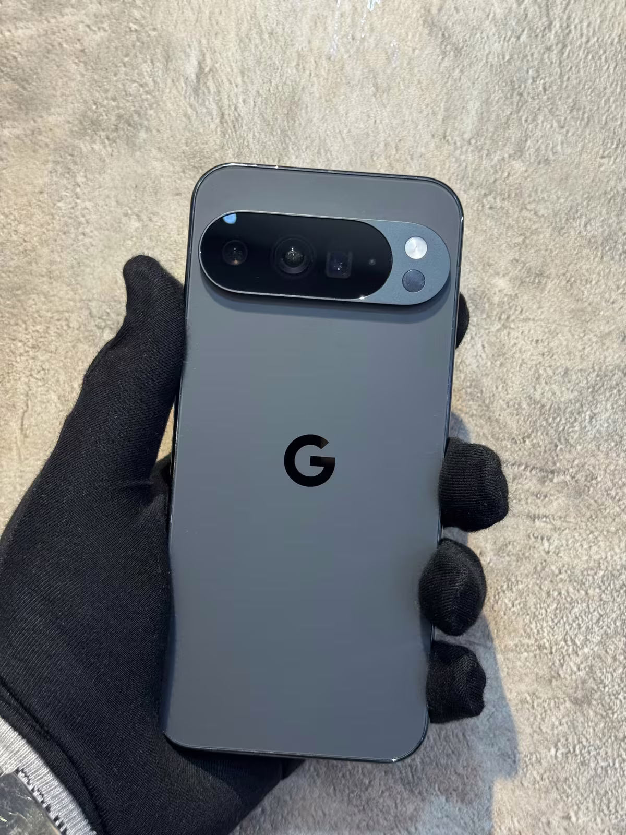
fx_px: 1157
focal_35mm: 48
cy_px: 418
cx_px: 313
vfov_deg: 39.7
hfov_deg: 30.3
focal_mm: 6.76
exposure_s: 1/50
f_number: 1.78
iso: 125
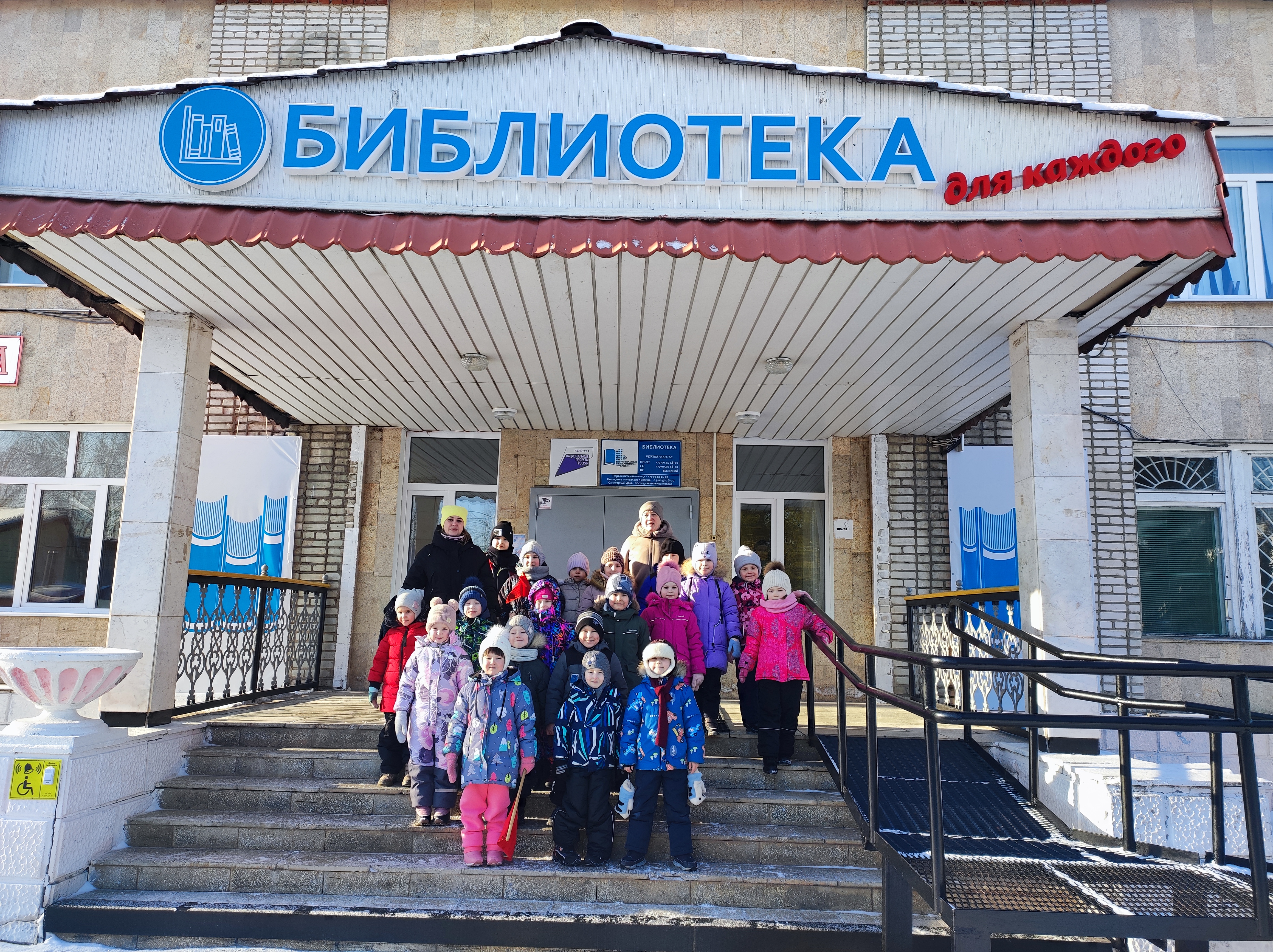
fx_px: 919
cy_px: 476
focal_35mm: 25
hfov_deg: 69.4
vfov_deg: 54.8
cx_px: 636
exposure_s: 1/185
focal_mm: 4.7
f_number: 1.79
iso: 50
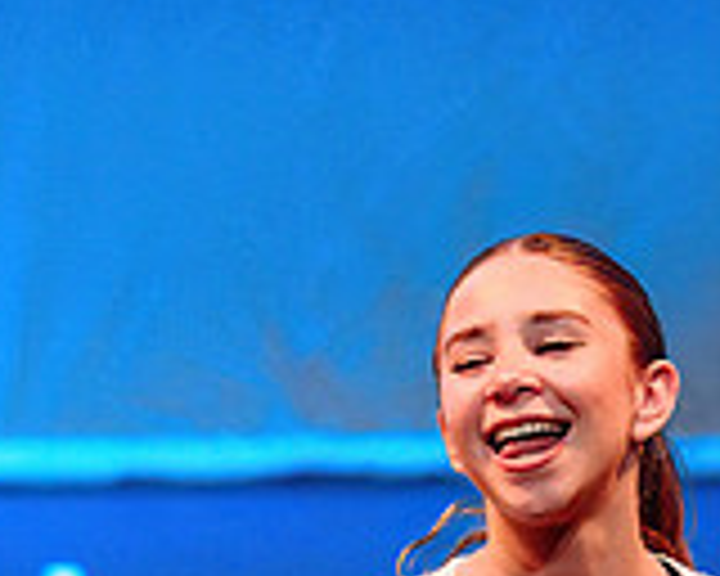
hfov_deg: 1.9
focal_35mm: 1034
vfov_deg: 1.5
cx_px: -227
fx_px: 22034
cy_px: 649
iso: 1600
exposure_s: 1/500
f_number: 2.8
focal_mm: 200
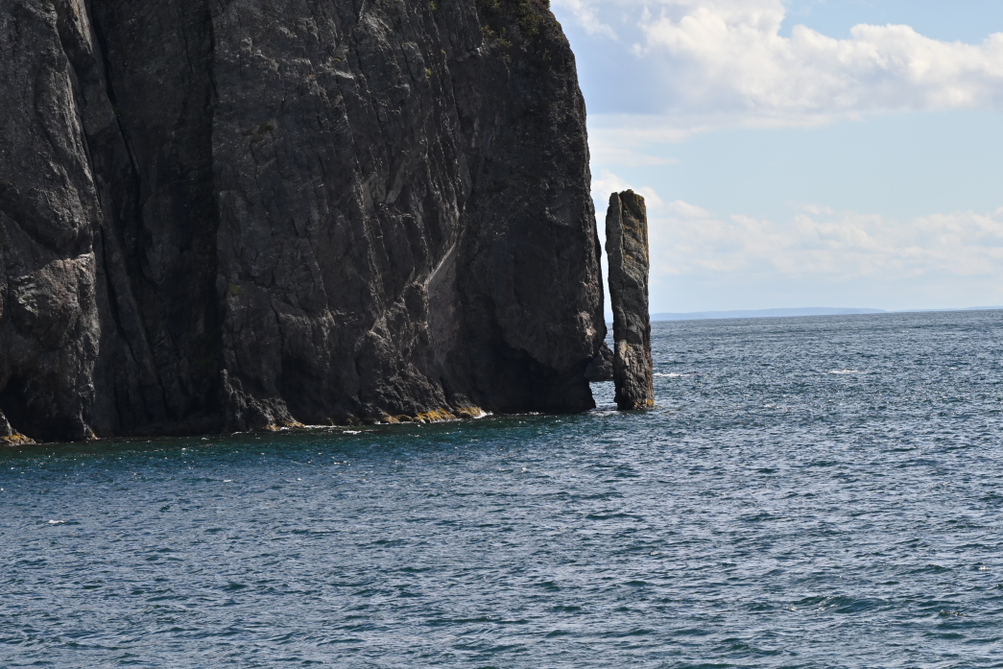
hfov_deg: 11.0
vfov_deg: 7.4
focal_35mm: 186
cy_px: 275
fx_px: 5183
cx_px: 704
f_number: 11
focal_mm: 120
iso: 100
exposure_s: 1/250
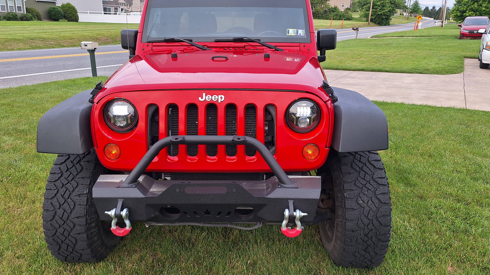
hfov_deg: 71.9
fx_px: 338
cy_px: 115
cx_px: 244
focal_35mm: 26
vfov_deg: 44.2
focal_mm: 5.54
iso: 40
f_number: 1.8
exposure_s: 1/250
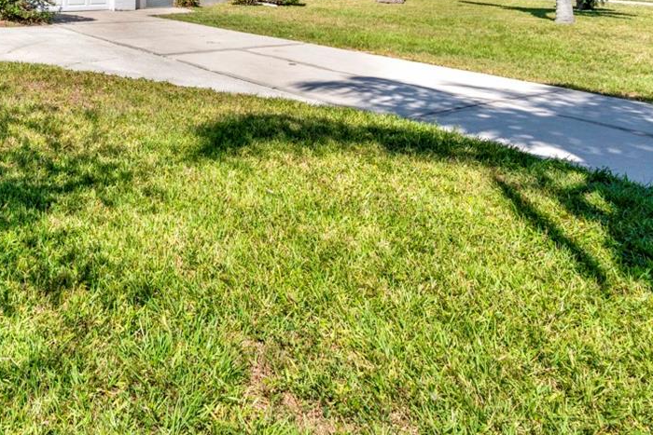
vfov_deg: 35.5
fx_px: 581
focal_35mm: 32
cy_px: -37
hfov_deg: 50.9
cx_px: 49
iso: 250
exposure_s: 1/1000
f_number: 6.3
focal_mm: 14
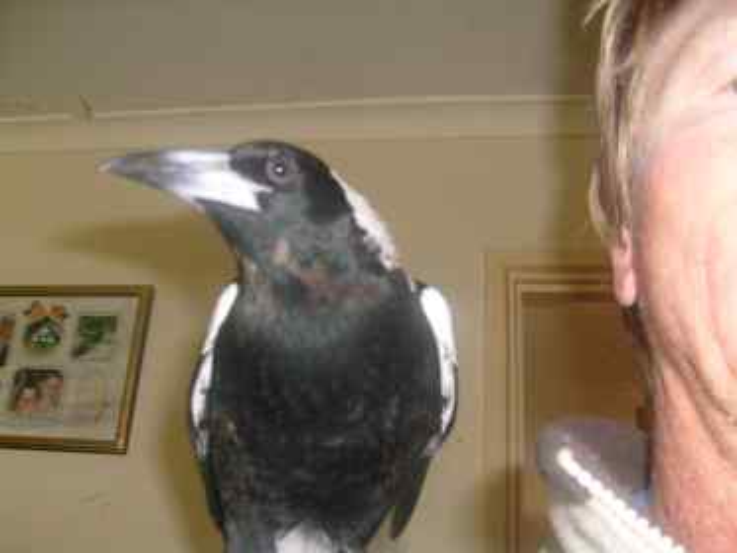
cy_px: 276
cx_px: 368
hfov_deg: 52.6
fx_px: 745
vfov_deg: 40.7
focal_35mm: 35
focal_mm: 5.8
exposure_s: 1/45
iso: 100
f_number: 2.8
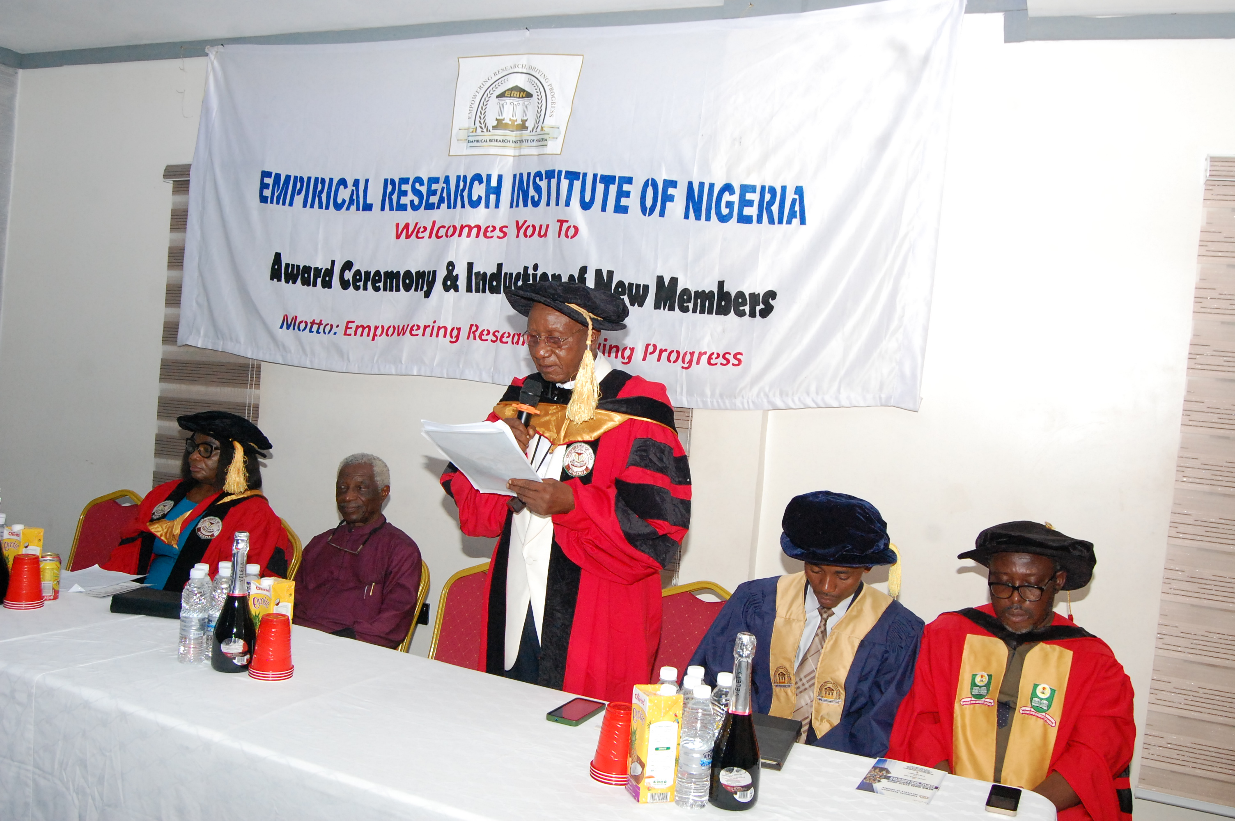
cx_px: 618
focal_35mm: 30
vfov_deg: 43.5
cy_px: 410
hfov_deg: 62.0
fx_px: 1028
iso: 1600
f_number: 6.3
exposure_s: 1/160
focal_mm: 20
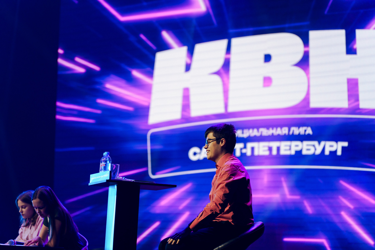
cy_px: 125
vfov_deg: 9.1
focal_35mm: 150
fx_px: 1562
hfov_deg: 13.7
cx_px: 188
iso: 250
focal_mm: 150
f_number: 2.8
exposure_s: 1/320
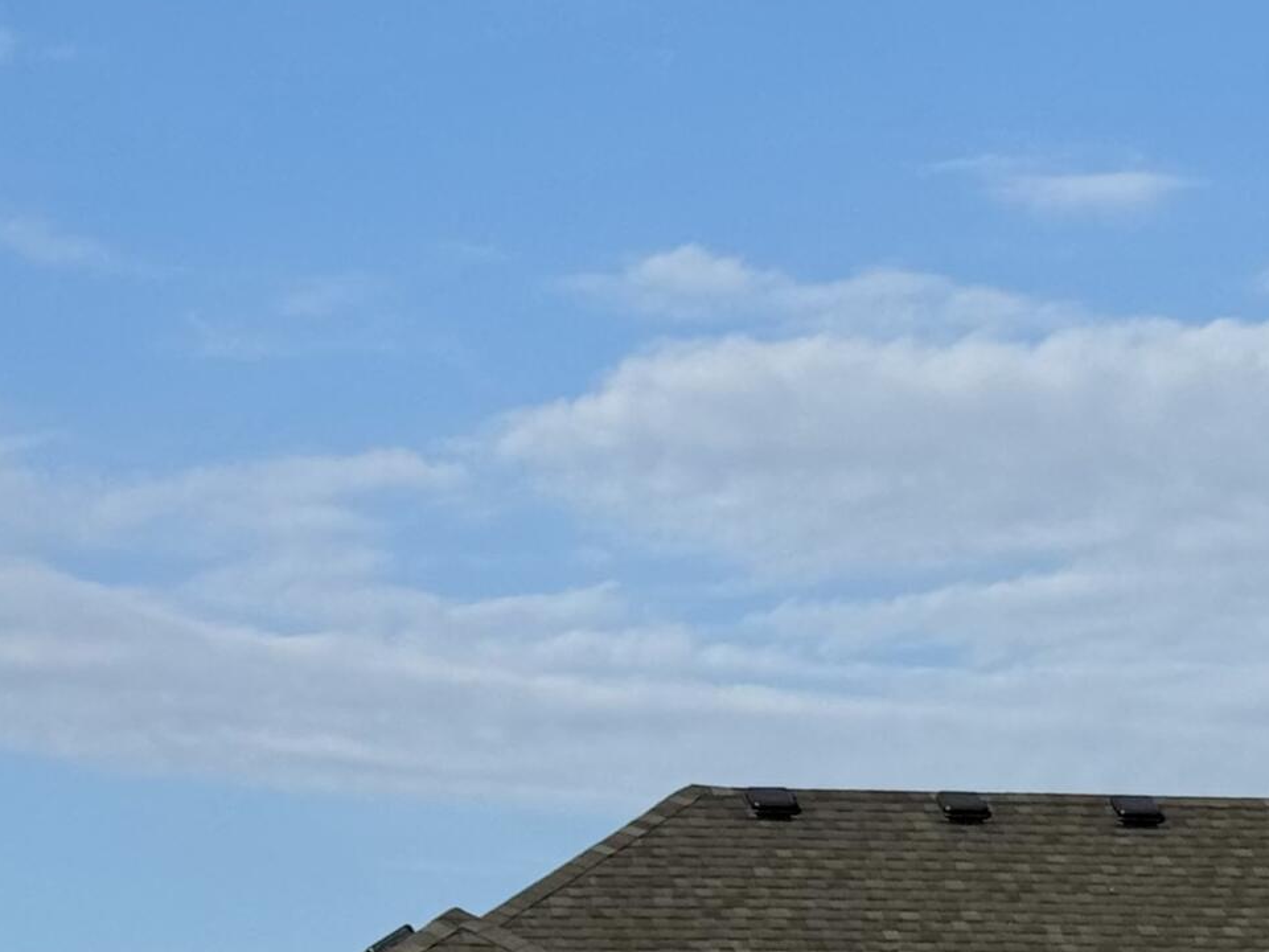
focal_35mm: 150
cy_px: 1265
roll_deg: +1.1
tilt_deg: +3.6
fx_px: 5499
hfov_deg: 13.1
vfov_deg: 9.7
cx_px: 834
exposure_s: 1/4310
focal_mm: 6.76
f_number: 1.78
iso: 64
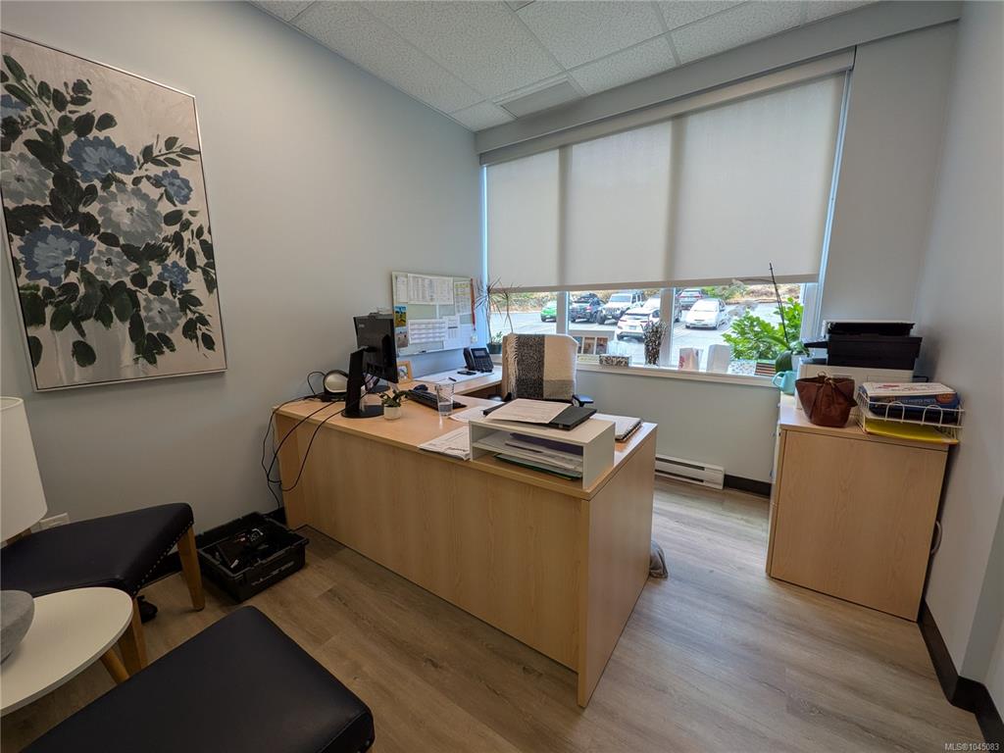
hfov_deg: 102.1
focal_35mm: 14
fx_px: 406
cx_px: 502
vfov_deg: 85.7
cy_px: 376
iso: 57
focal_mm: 1.85
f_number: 2.2
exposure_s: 1/180
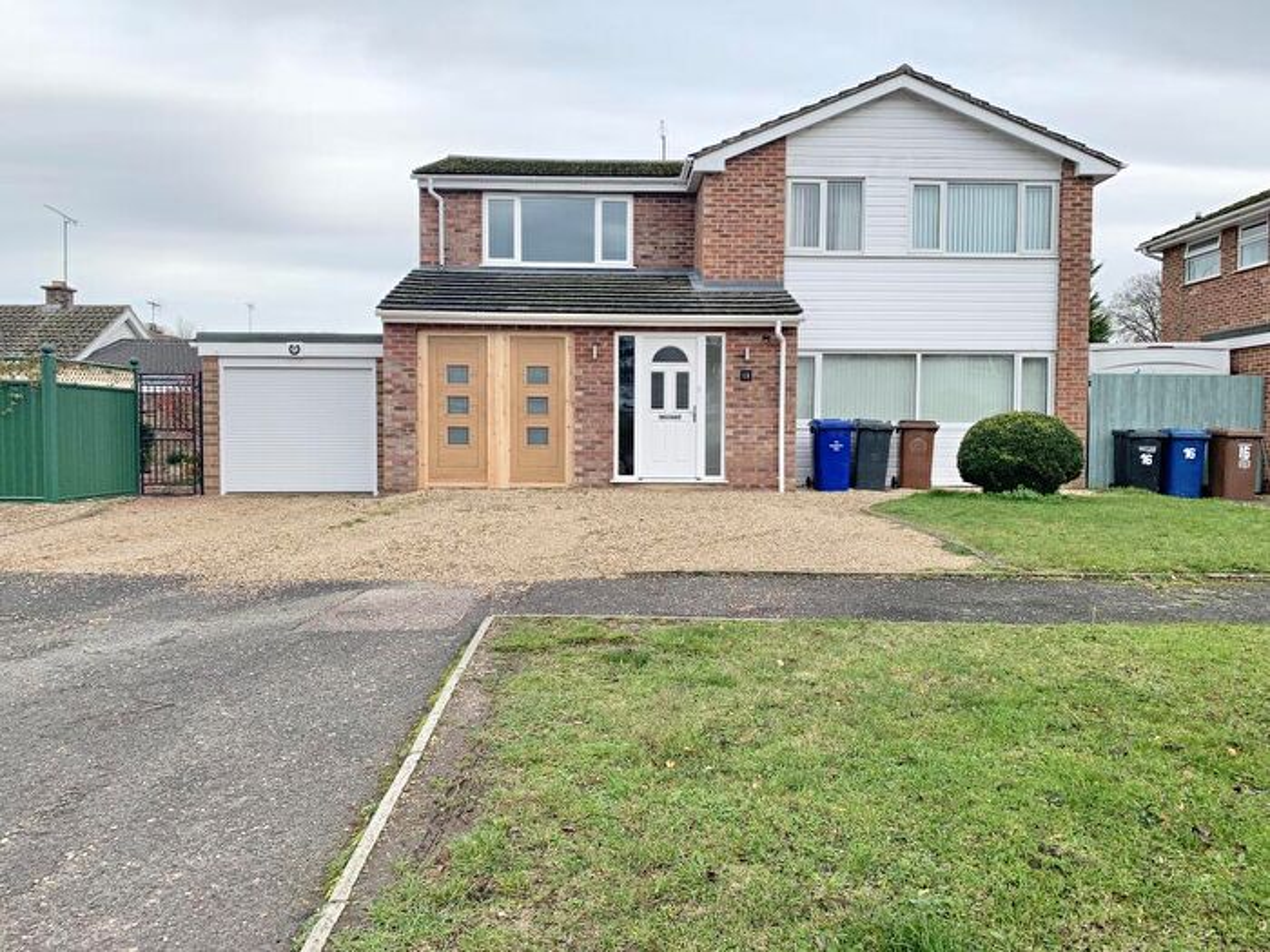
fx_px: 954
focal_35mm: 26
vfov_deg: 53.1
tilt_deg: -2.0
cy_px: 476
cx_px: 635
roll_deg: -0.3
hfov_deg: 67.3
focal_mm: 4.25
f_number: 1.8
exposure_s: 1/620
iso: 25
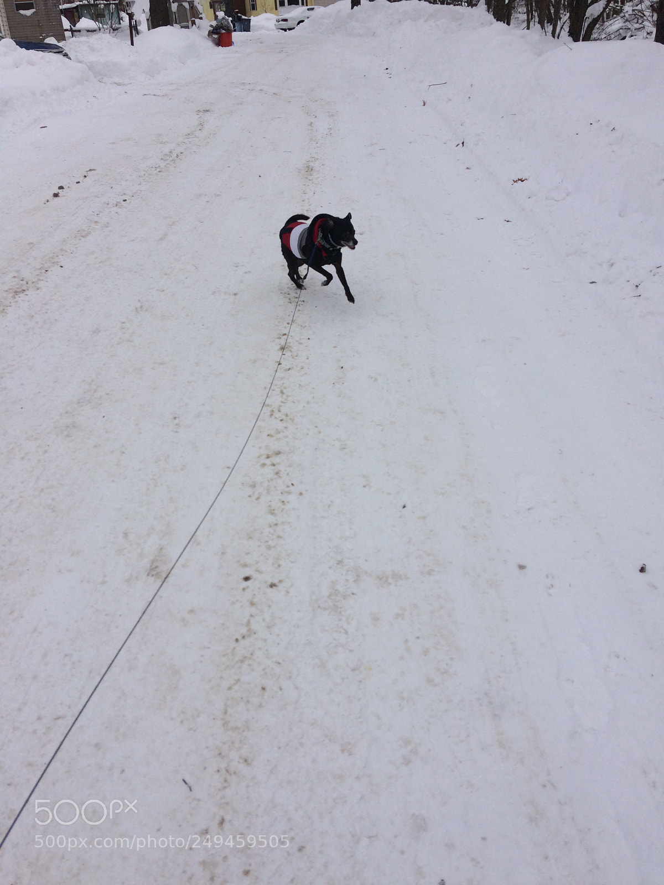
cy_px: 442
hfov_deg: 48.2
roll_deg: +2.3
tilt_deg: -30.8
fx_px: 742
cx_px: 332
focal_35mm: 29
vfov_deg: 61.7
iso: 32
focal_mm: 4.15
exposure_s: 1/1866
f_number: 2.2
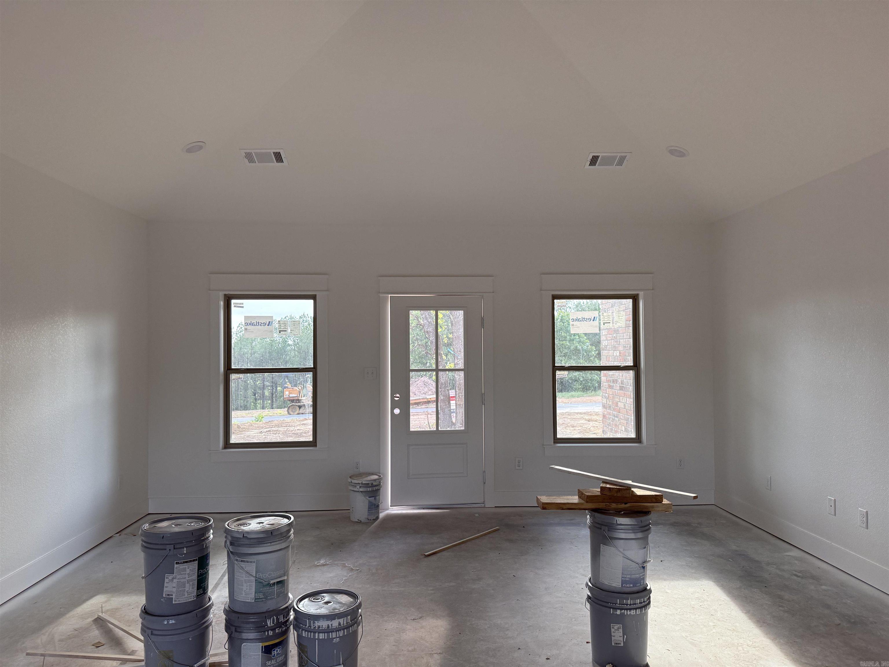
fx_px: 616
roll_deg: +0.0
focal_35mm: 24
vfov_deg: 56.8
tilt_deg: +1.8
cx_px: 444
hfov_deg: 71.6
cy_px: 334
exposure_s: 1/228
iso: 200
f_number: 1.78
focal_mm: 6.76
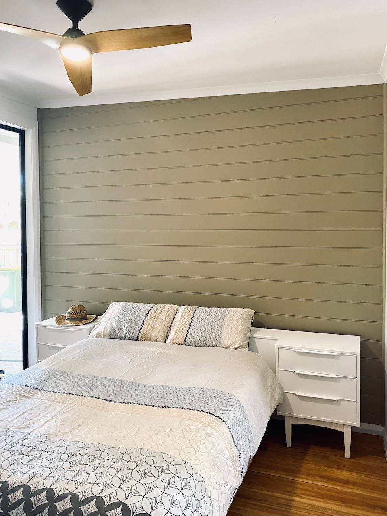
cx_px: 194
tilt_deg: -2.8
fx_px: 388
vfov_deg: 67.3
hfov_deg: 53.1
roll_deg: +2.4
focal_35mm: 26
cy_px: 258
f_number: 1.8
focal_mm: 4.25
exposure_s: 1/50
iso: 160
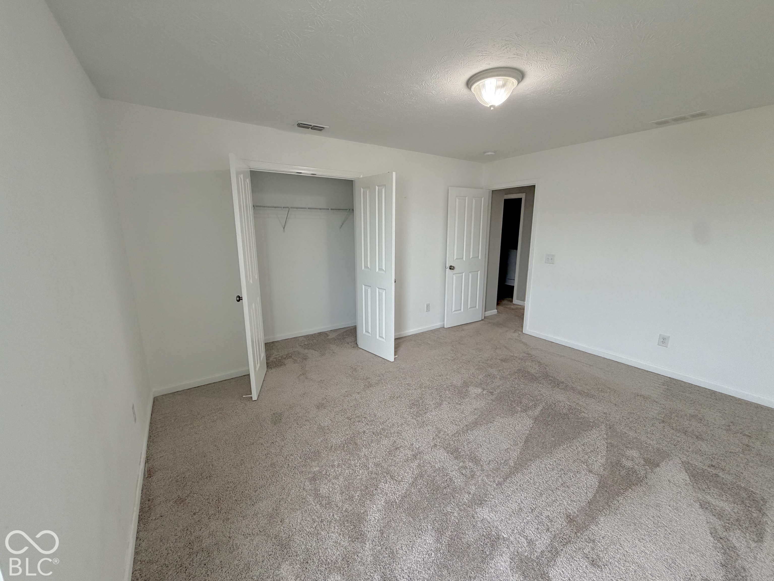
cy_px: 290
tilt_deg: -11.7
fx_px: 313
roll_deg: +0.6
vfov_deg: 85.7
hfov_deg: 102.1
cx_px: 387
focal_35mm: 14
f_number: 2.2
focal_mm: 2.22
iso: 200
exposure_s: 1/120
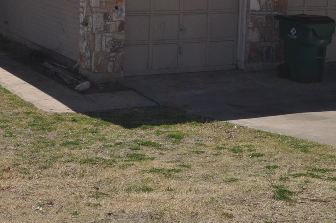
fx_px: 680
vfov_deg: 18.0
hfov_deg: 27.5
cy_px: -16
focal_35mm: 73
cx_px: 95
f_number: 20
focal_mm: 22
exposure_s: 1/200
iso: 200
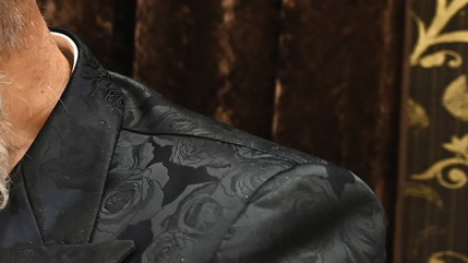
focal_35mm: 130
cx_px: -264
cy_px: 91
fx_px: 1613
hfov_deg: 15.1
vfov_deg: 9.3
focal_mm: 38
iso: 2500
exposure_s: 1/200
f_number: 3.5
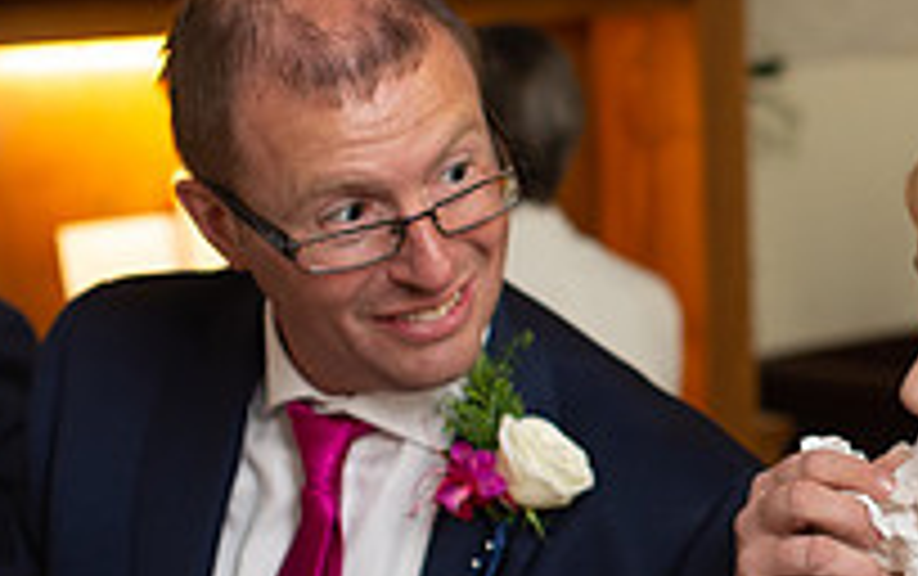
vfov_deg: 10.1
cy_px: 420
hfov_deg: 15.7
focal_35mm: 130
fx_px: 3256
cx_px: 958
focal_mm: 35
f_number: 2.5
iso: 500
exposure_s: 1/100
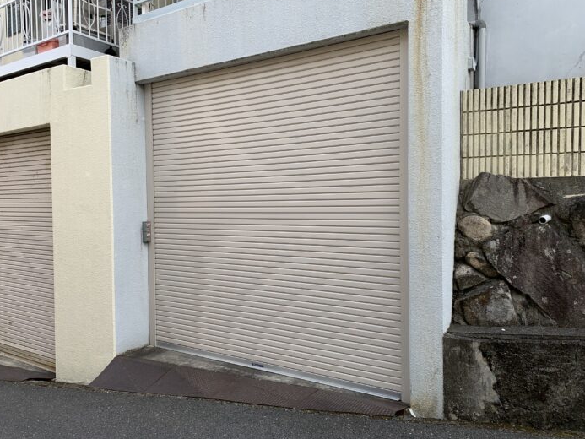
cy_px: 215
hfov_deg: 65.3
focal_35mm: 27
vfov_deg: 51.4
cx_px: 282
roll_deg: +0.1
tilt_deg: -0.4
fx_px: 456
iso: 25
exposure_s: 1/664
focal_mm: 4.25
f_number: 1.8
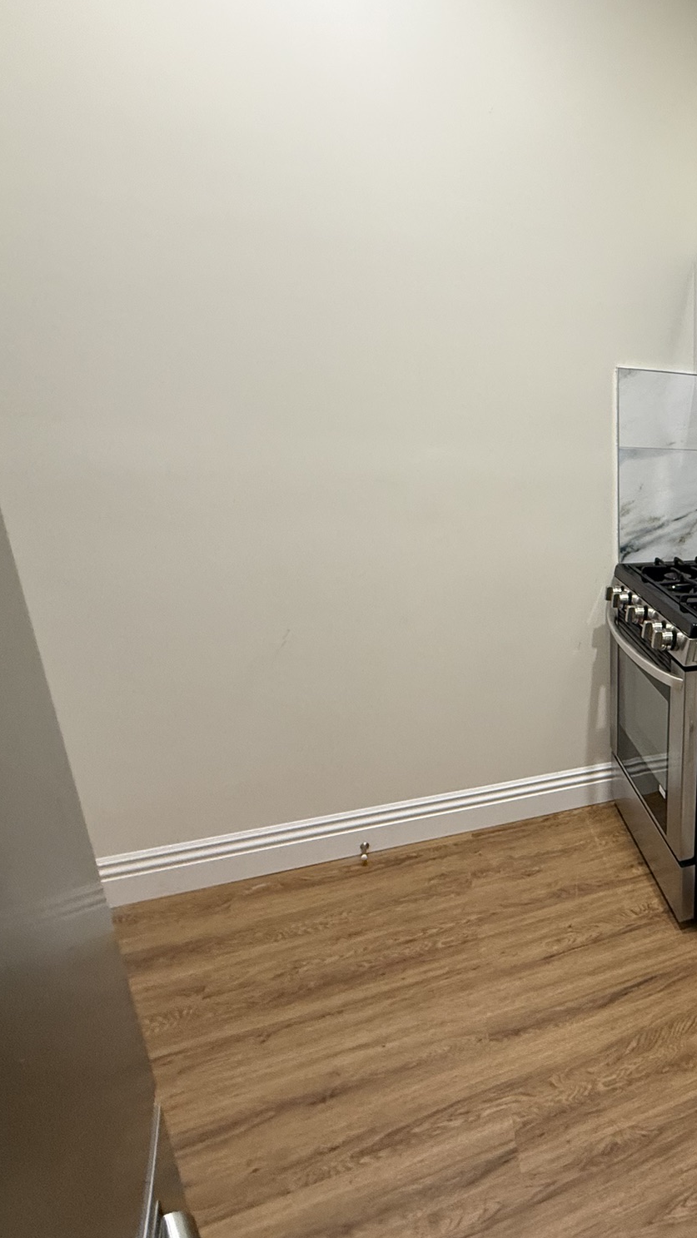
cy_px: 609
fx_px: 690
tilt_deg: -15.2
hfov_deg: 40.4
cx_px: 807
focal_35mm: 21
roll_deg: -4.2
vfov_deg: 83.8
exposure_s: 1/60
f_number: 2.2
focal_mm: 2.22
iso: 320
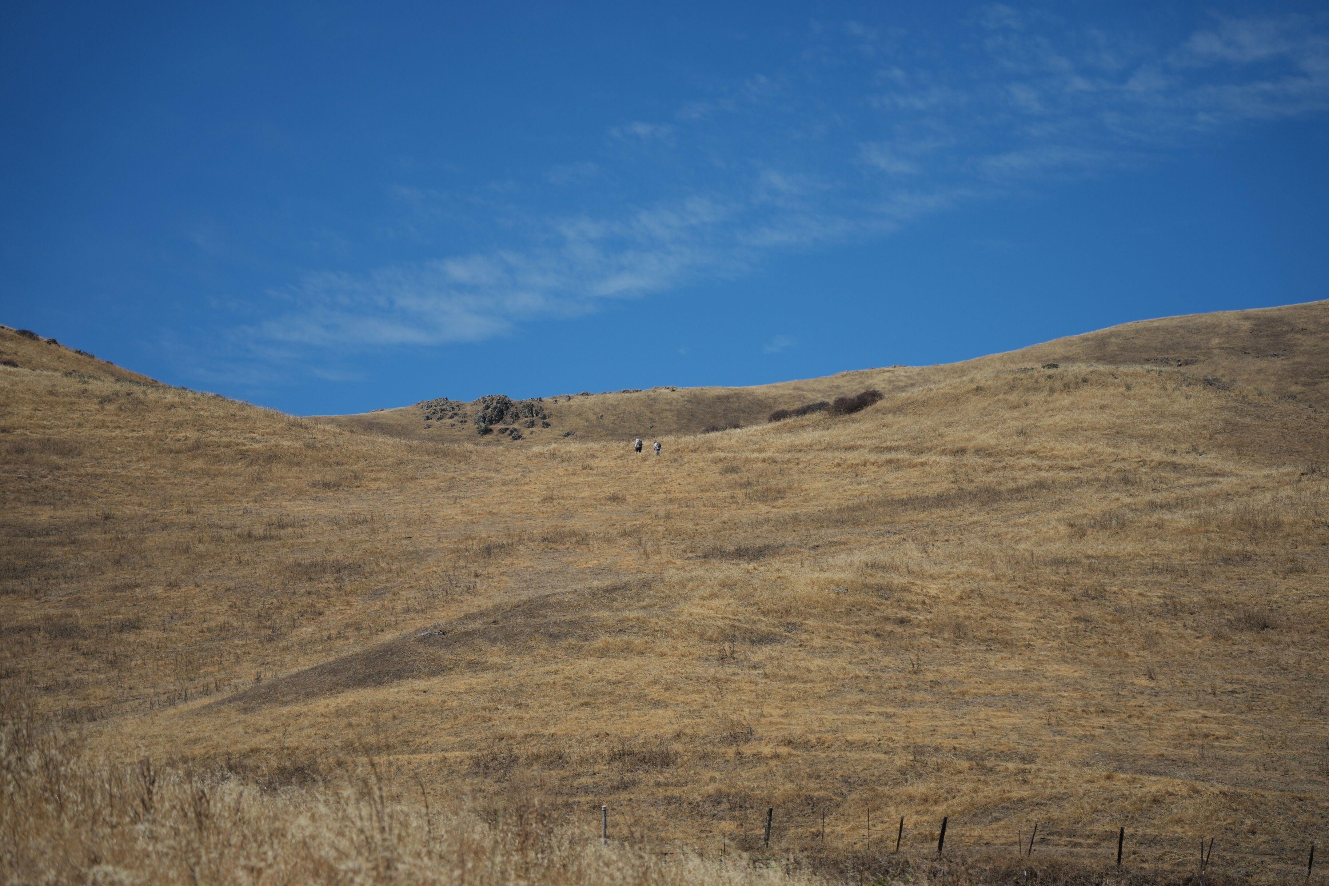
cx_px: 664
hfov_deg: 17.2
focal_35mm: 119
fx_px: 4393
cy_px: 443
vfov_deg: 11.5
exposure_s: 1/2500
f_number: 5.6
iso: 320
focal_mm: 119
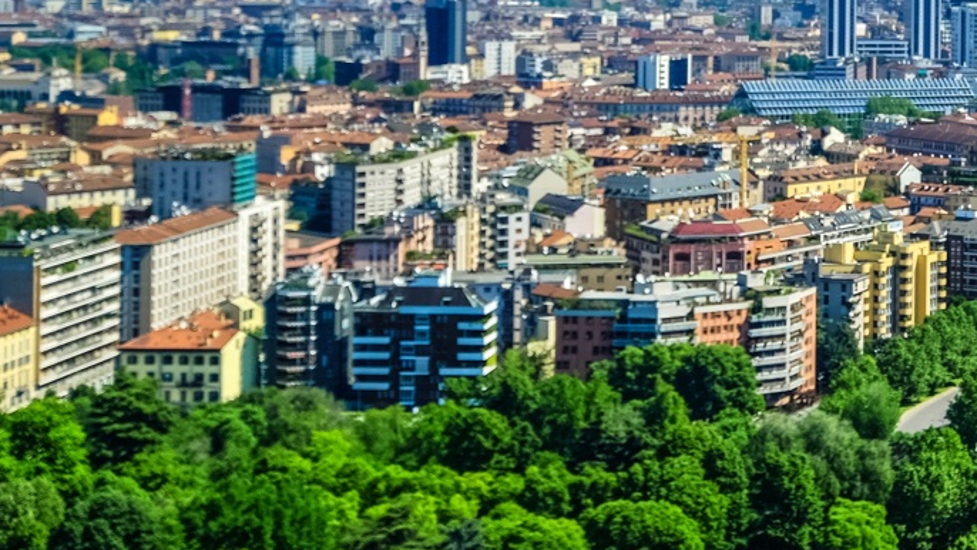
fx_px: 2280
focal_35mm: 88
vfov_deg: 13.5
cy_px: -39
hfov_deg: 22.5
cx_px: 1132
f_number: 5.6
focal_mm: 24
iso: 200
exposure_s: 1/250
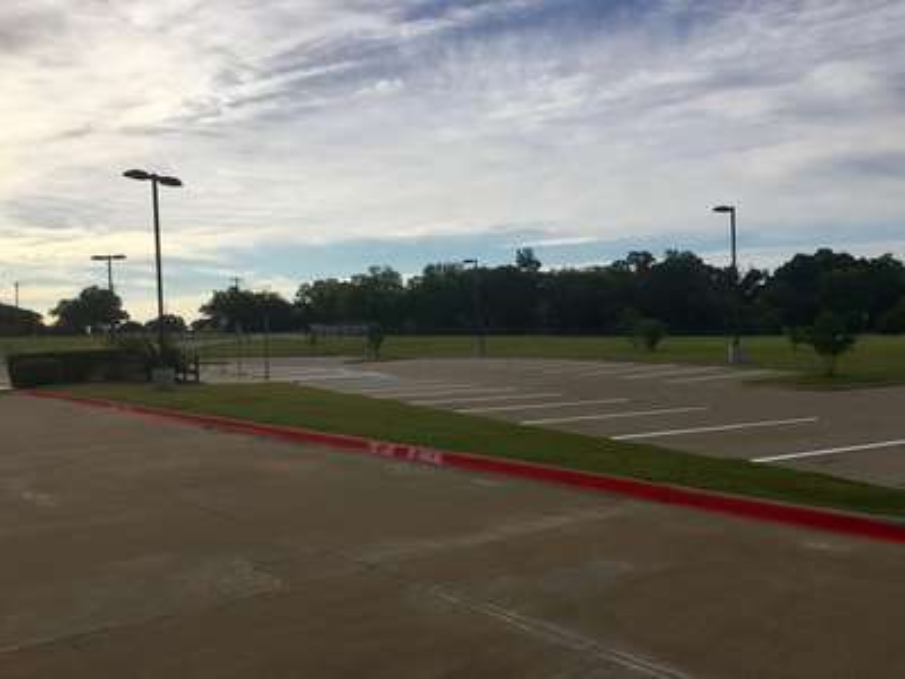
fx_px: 758
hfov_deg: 61.7
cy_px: 340
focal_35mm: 29
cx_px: 452
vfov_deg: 48.2
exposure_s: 1/1923
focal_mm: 4.15
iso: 25
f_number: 2.2
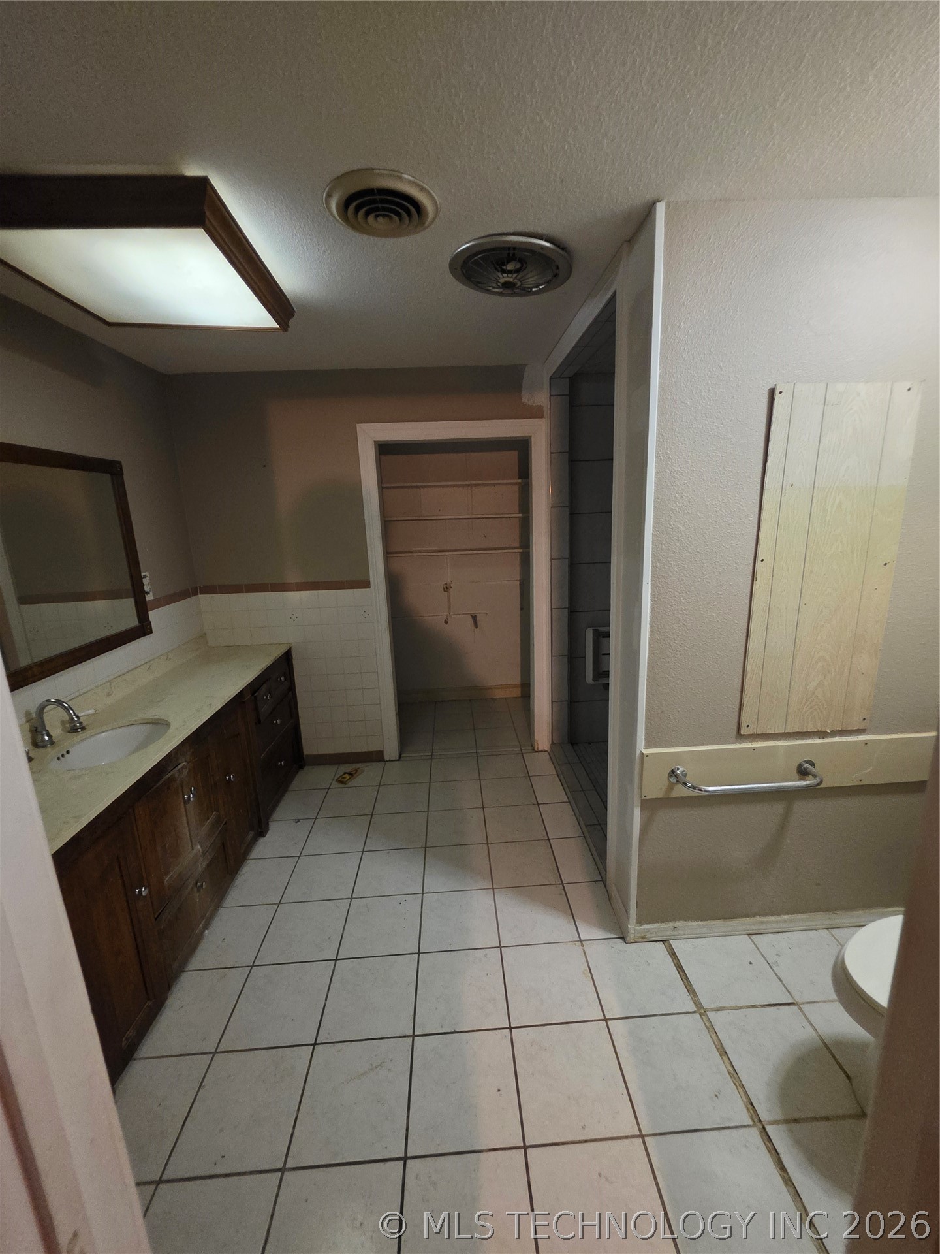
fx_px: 471
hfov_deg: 89.9
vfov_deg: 106.2
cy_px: 627
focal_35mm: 13
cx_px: 470
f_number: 1.9
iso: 1000
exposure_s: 1/40
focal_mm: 2.2
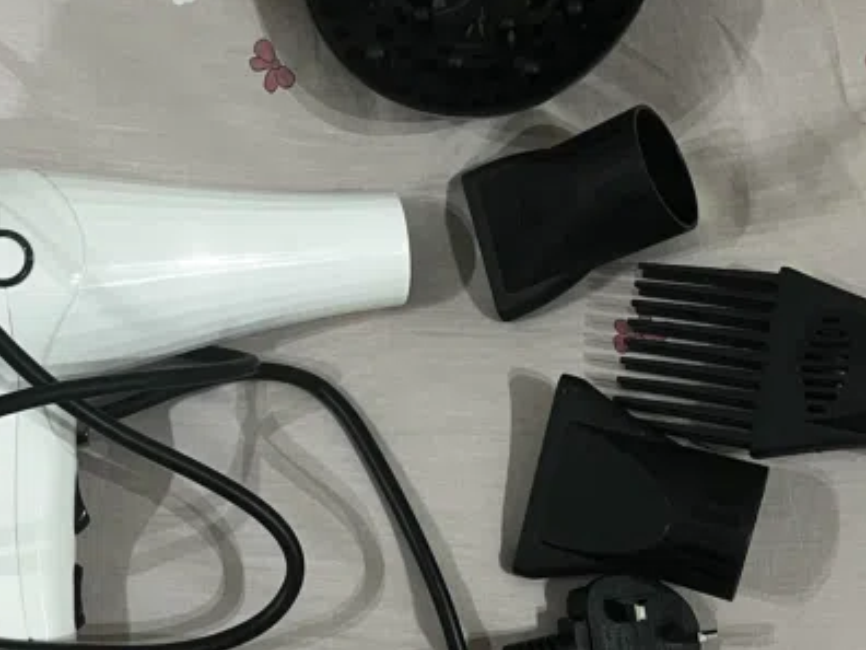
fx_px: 1051
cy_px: 392
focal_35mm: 42
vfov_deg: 34.2
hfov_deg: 44.6
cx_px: 350
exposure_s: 1/60
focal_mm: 5.1
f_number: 1.6
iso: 320
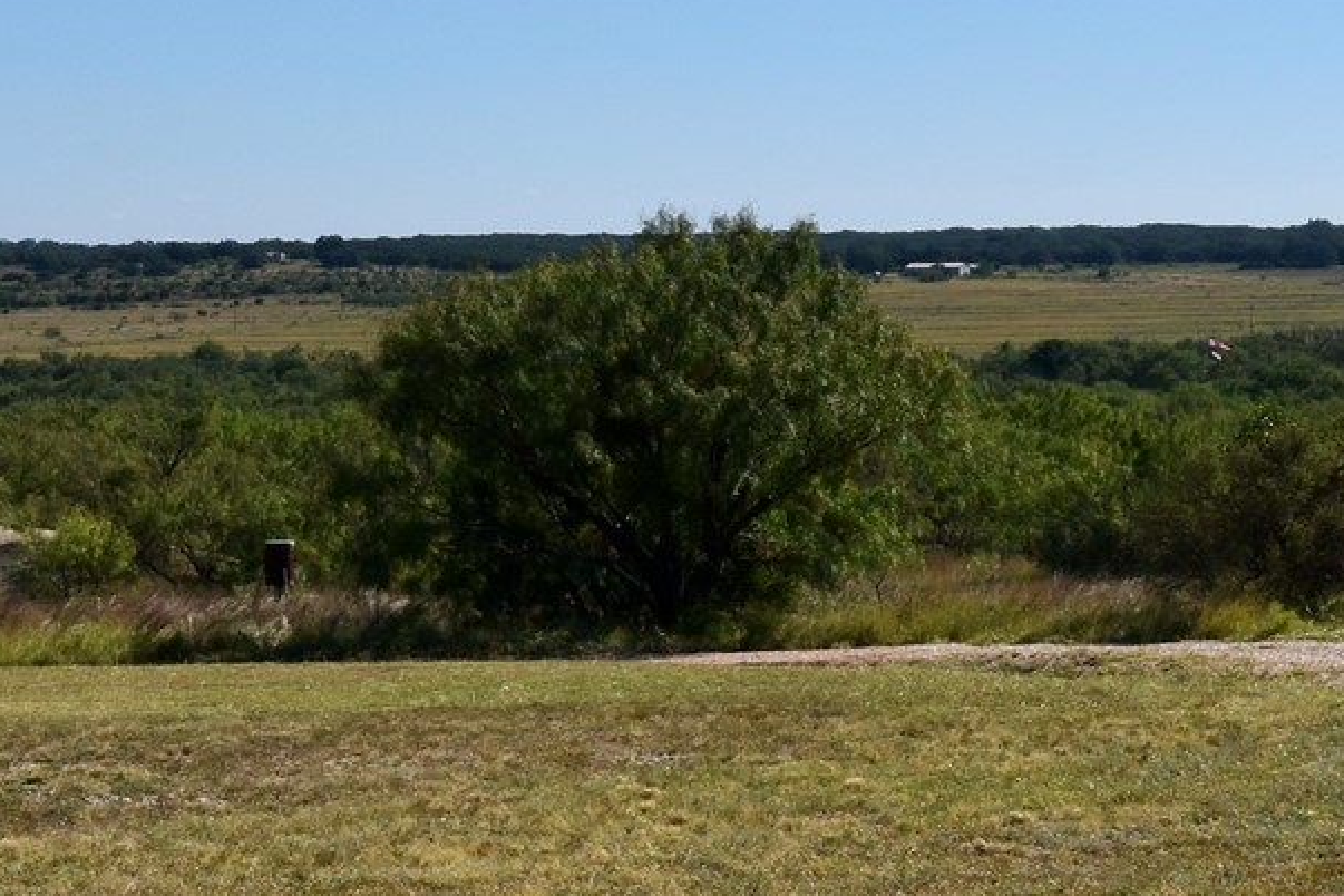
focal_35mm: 108
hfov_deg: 18.9
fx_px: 4032
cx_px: 600
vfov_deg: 12.7
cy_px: 279
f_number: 13
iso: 100
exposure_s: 1/200
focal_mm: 20
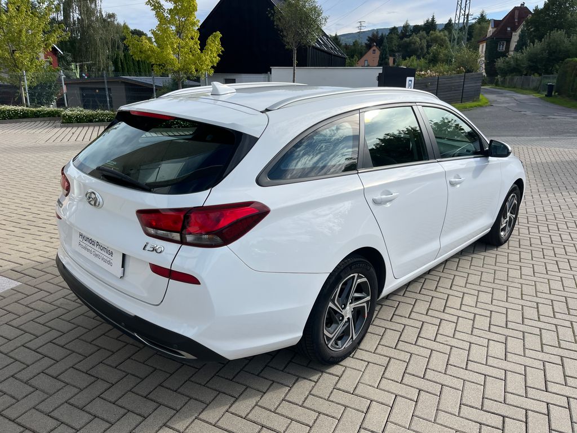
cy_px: 216
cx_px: 288
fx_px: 433
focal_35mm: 26
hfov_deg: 67.3
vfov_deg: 53.1
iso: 50
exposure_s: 1/3049
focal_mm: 5.1
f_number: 1.6
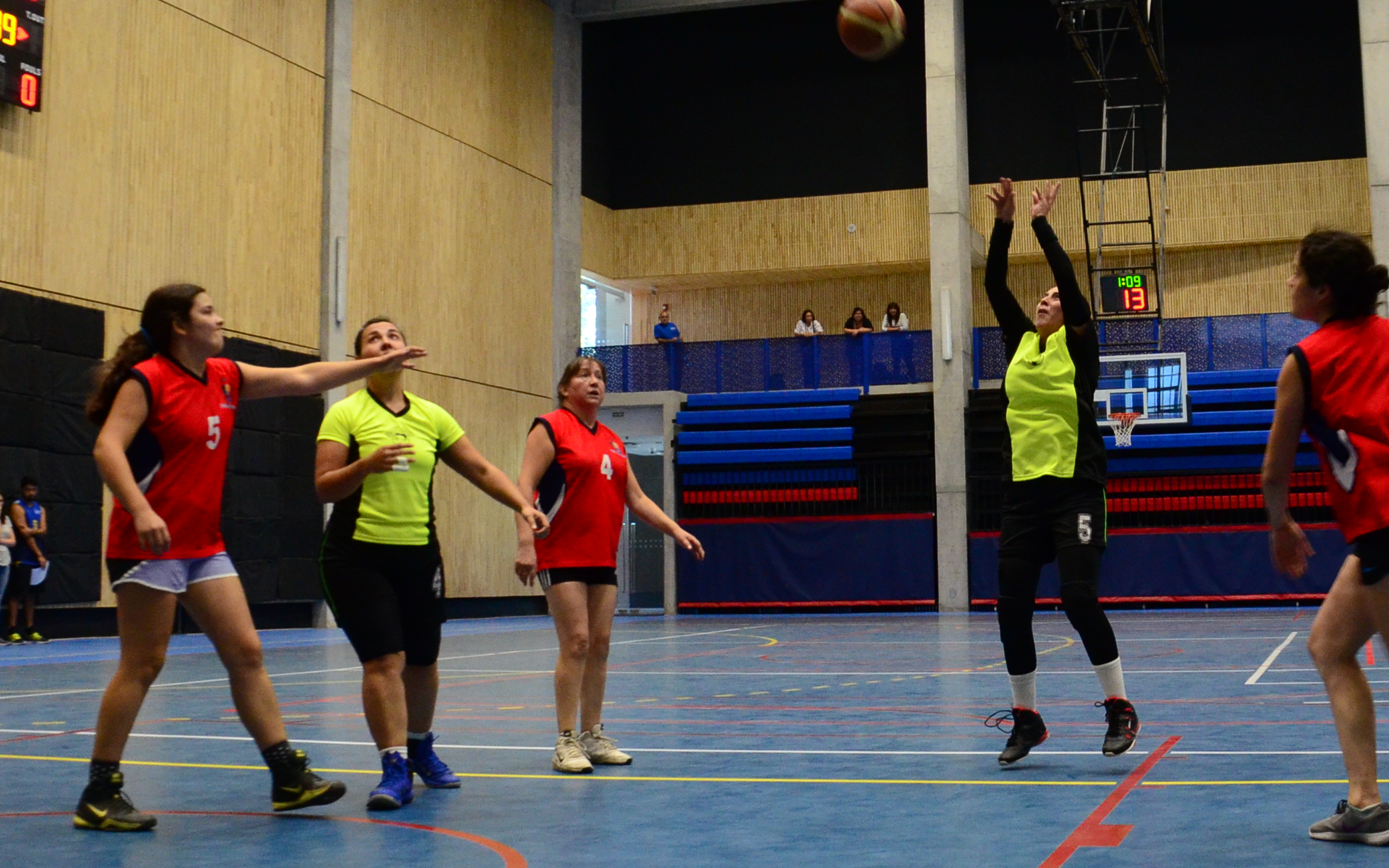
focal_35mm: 49
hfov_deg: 41.0
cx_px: 782
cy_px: 303
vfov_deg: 26.2
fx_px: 1855
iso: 2000
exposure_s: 1/160
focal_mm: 18
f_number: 5.6
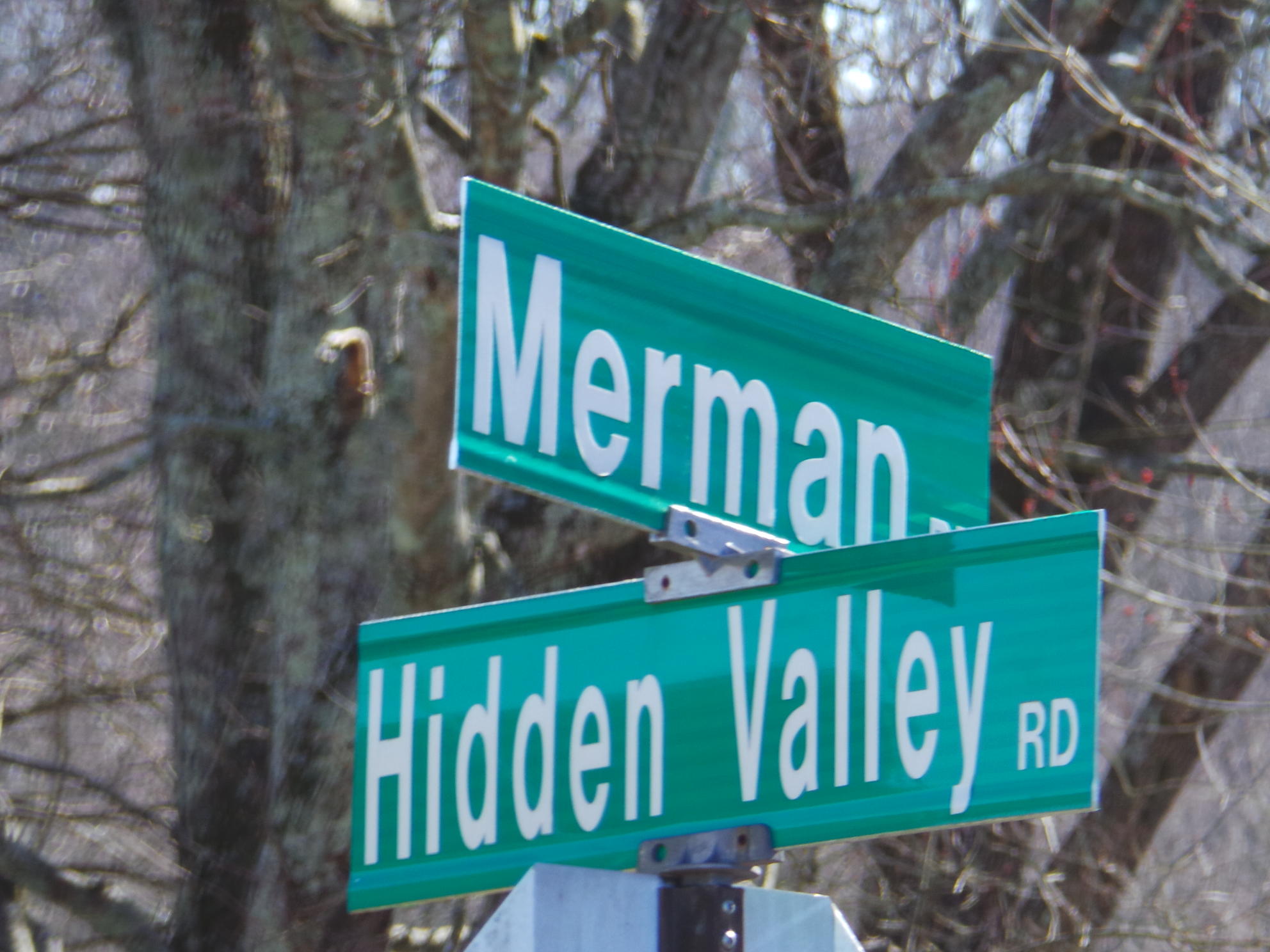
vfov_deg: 3.1
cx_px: 635
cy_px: 476
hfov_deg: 4.1
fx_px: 17720
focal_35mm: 483
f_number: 5.9
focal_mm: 86.1
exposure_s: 1/100
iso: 100
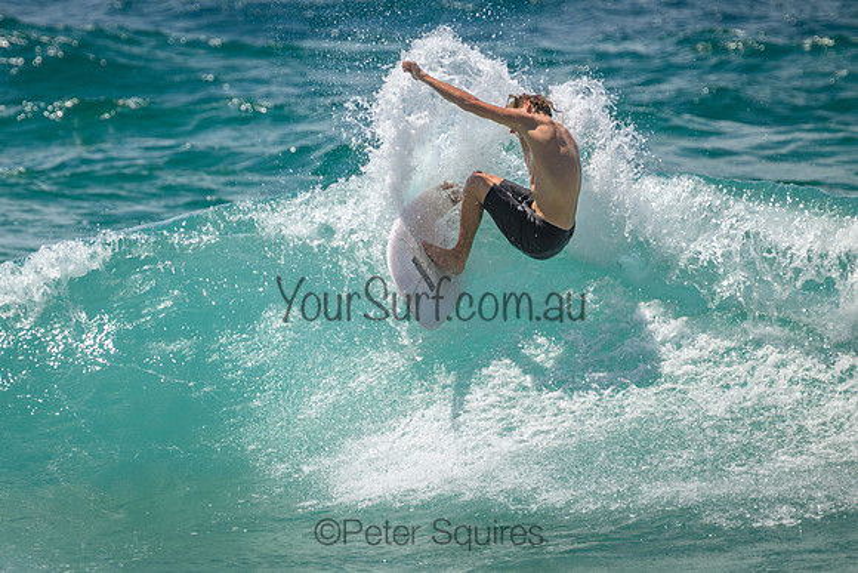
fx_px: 23339
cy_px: 348
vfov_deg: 1.4
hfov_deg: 2.1
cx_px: 333
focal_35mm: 979
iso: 720
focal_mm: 800
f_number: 11
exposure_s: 1/2000
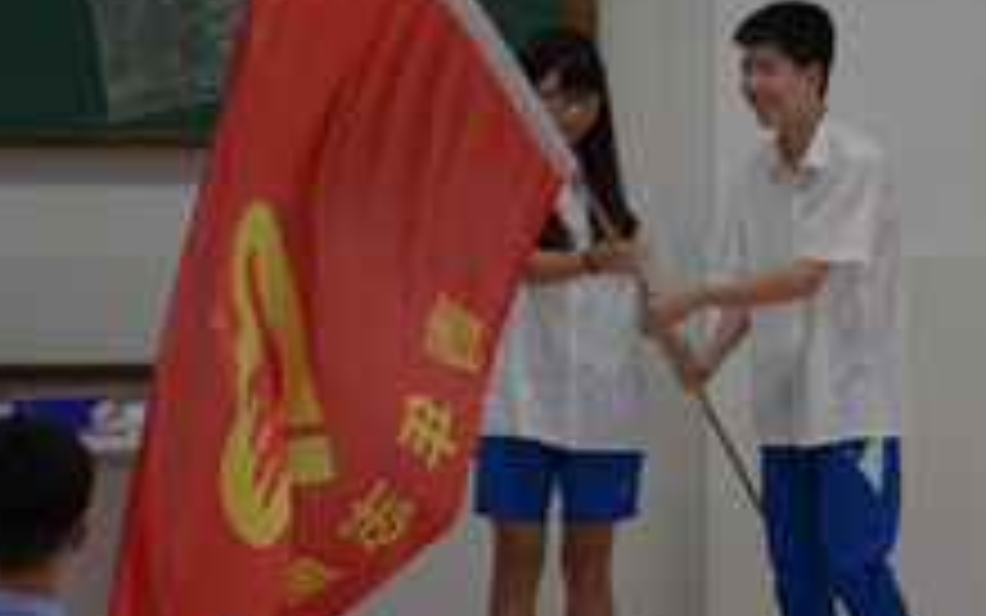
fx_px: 5403
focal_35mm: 201
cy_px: 357
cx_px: 666
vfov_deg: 6.5
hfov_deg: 10.4
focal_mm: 48
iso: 400
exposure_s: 1/80
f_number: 4.8
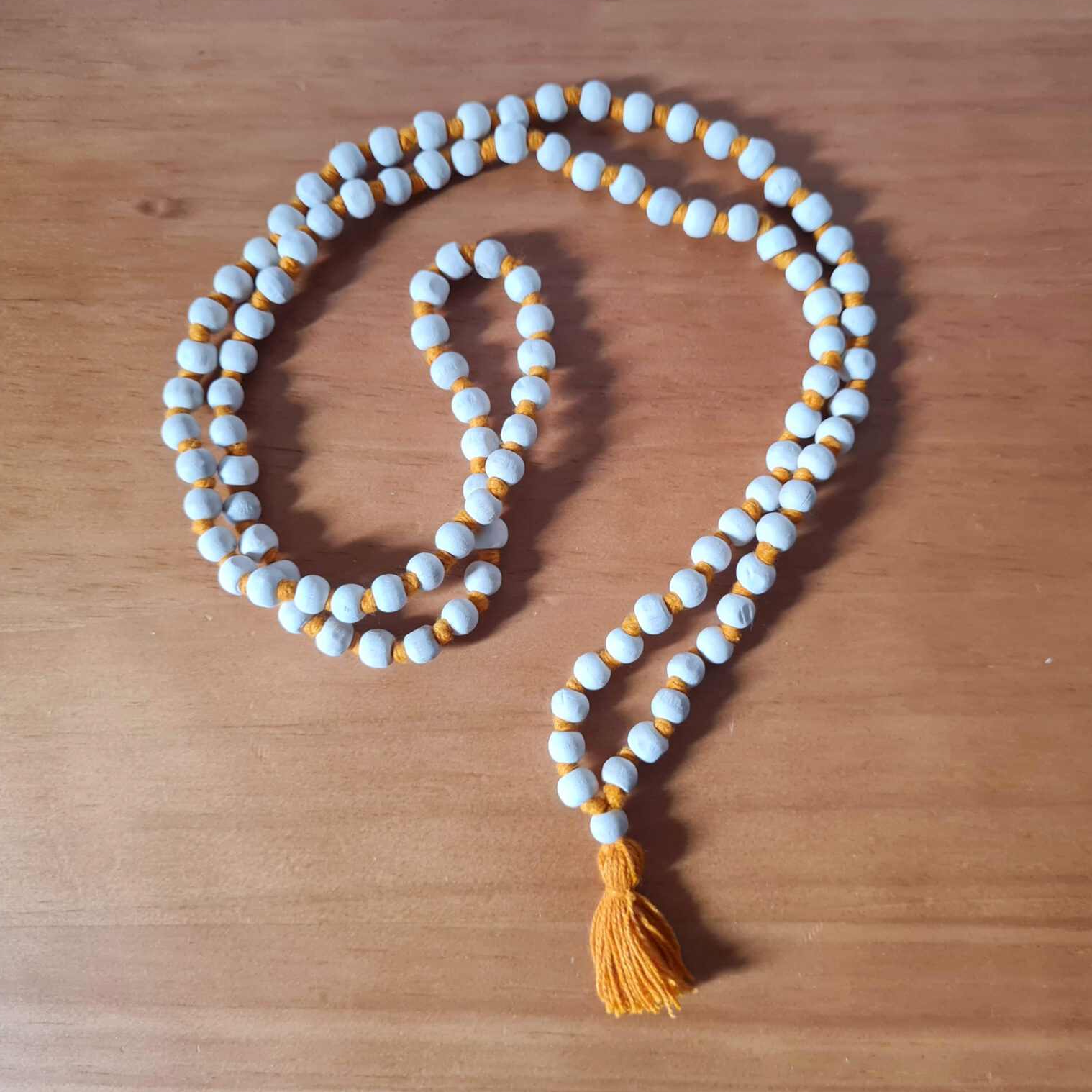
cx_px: 547
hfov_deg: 52.5
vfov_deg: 52.5
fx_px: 1106
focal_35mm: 31
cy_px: 542
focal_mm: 5.4
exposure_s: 1/40
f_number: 1.8
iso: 400
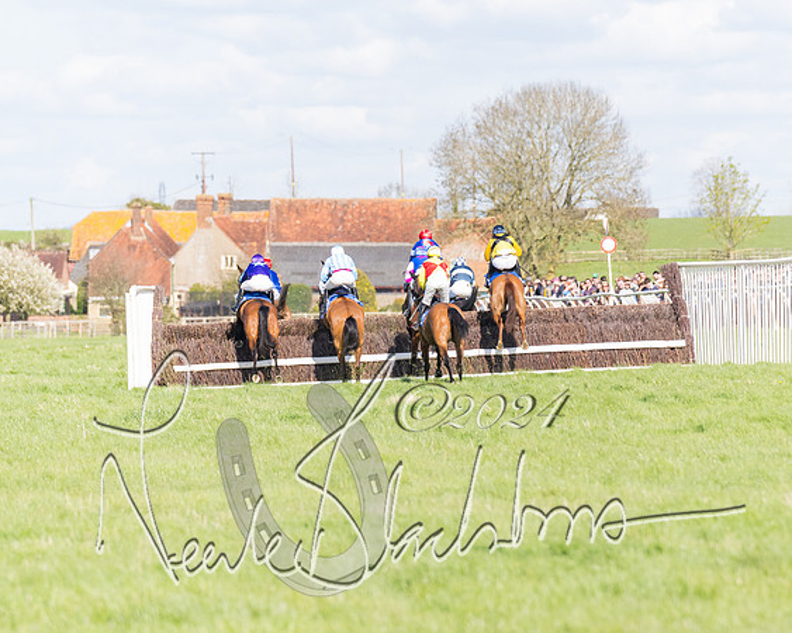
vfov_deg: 4.6
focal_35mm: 338
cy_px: 316
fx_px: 7920
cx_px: 475
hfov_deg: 5.7
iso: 400
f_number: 4
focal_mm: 200
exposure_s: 1/2500
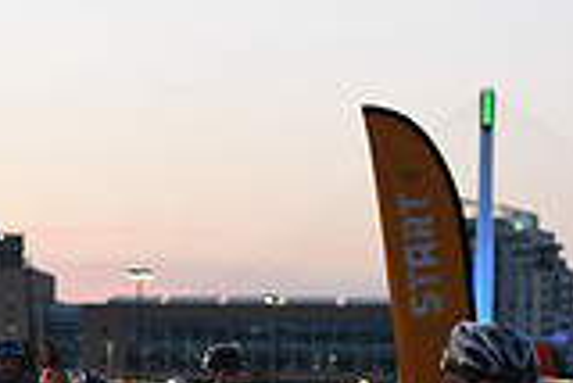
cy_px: 657
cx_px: -29
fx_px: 2883
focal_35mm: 181
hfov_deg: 11.2
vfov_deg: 7.4
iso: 2500
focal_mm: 50
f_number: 2.8
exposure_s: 1/400
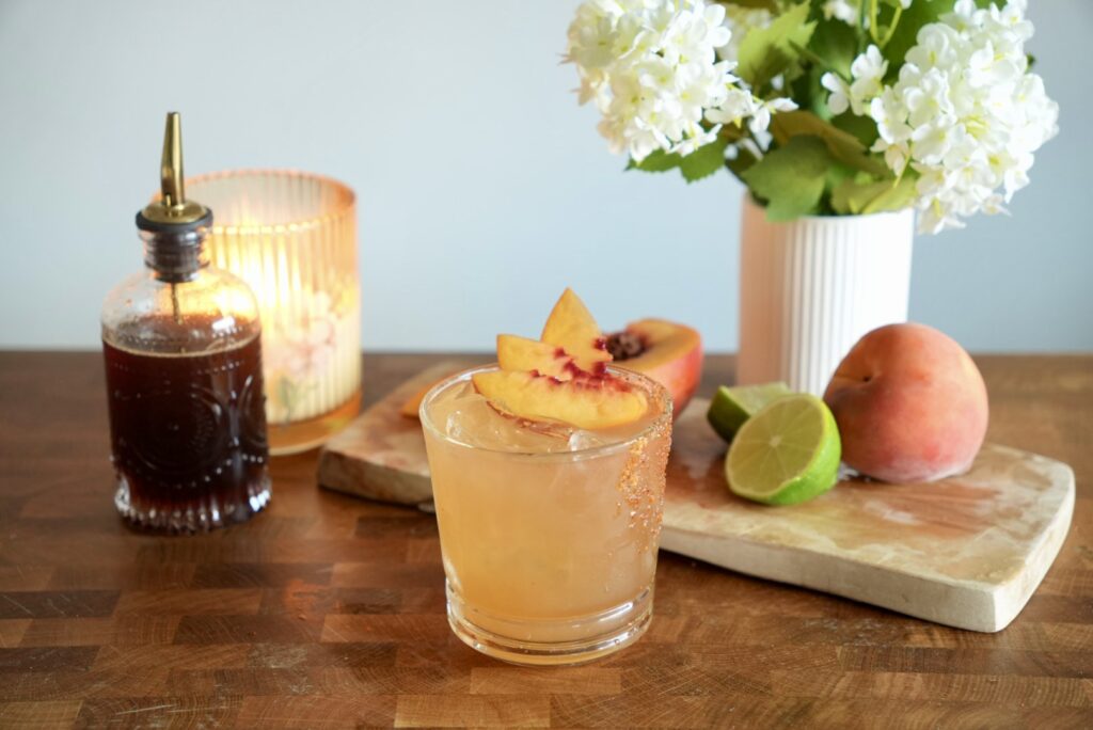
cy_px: 365
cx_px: 546
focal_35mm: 61
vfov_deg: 22.4
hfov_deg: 33.0
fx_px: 1845
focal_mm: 40.5
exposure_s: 1/100
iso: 1000
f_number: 3.2
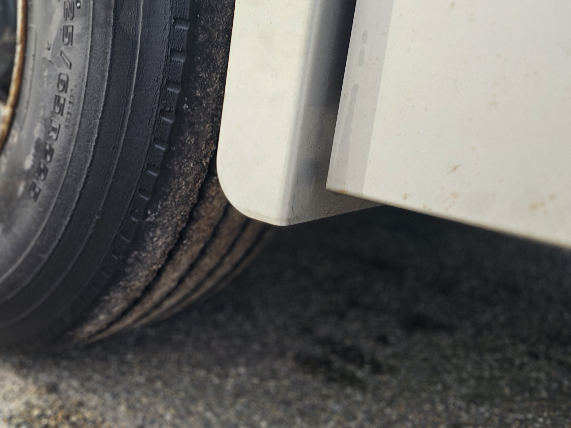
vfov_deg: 35.9
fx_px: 660
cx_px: 82
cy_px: 229
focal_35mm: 40
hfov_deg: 43.6
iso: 12
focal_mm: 6.3
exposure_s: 1/100
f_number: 1.7
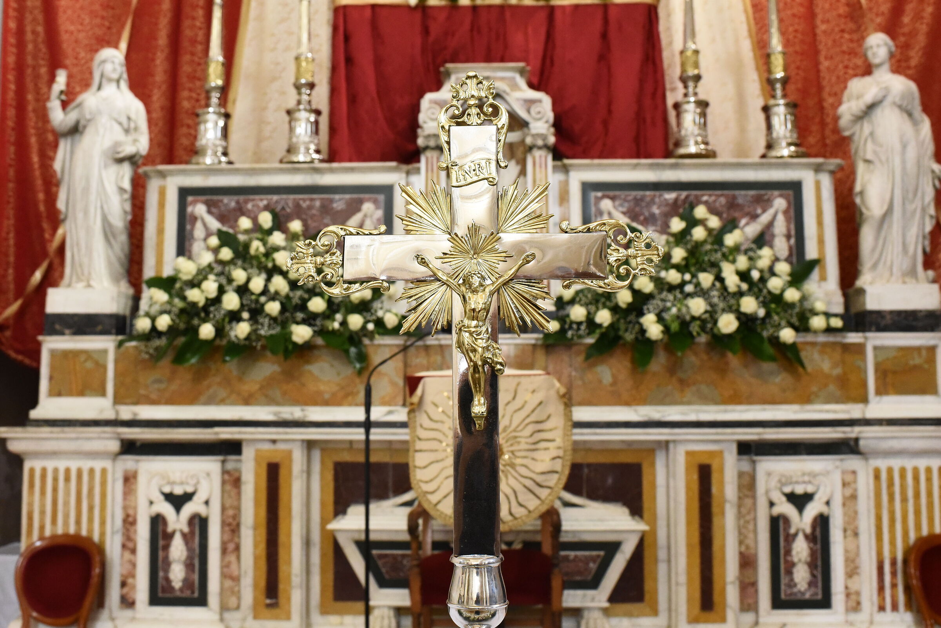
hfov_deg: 54.4
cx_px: 470
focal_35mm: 35
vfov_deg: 37.9
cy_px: 314
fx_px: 915
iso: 8000
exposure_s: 1/60
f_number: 9.5
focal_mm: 35
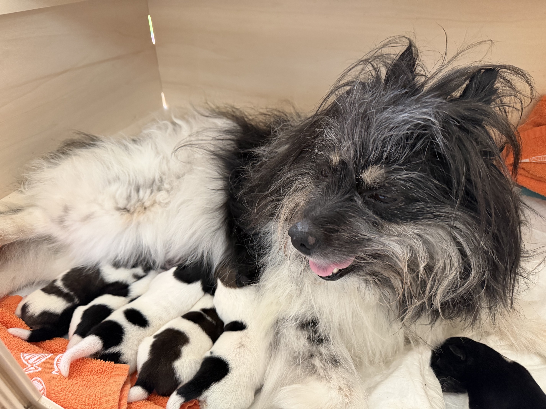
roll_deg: +1.8
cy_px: 204
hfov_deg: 71.6
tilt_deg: -33.8
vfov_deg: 56.8
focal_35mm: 24
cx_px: 273
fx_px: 379
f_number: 1.78
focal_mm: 6.76
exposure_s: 1/60
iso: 640
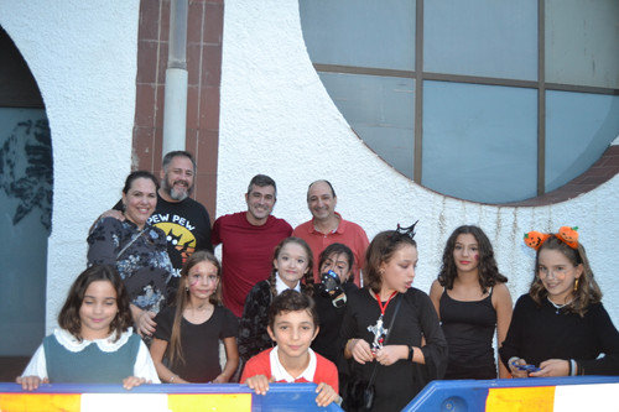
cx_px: 310
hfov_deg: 61.9
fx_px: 516
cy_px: 206
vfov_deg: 43.6
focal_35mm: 30
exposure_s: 1/60
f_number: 3.5
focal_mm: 20
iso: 1400
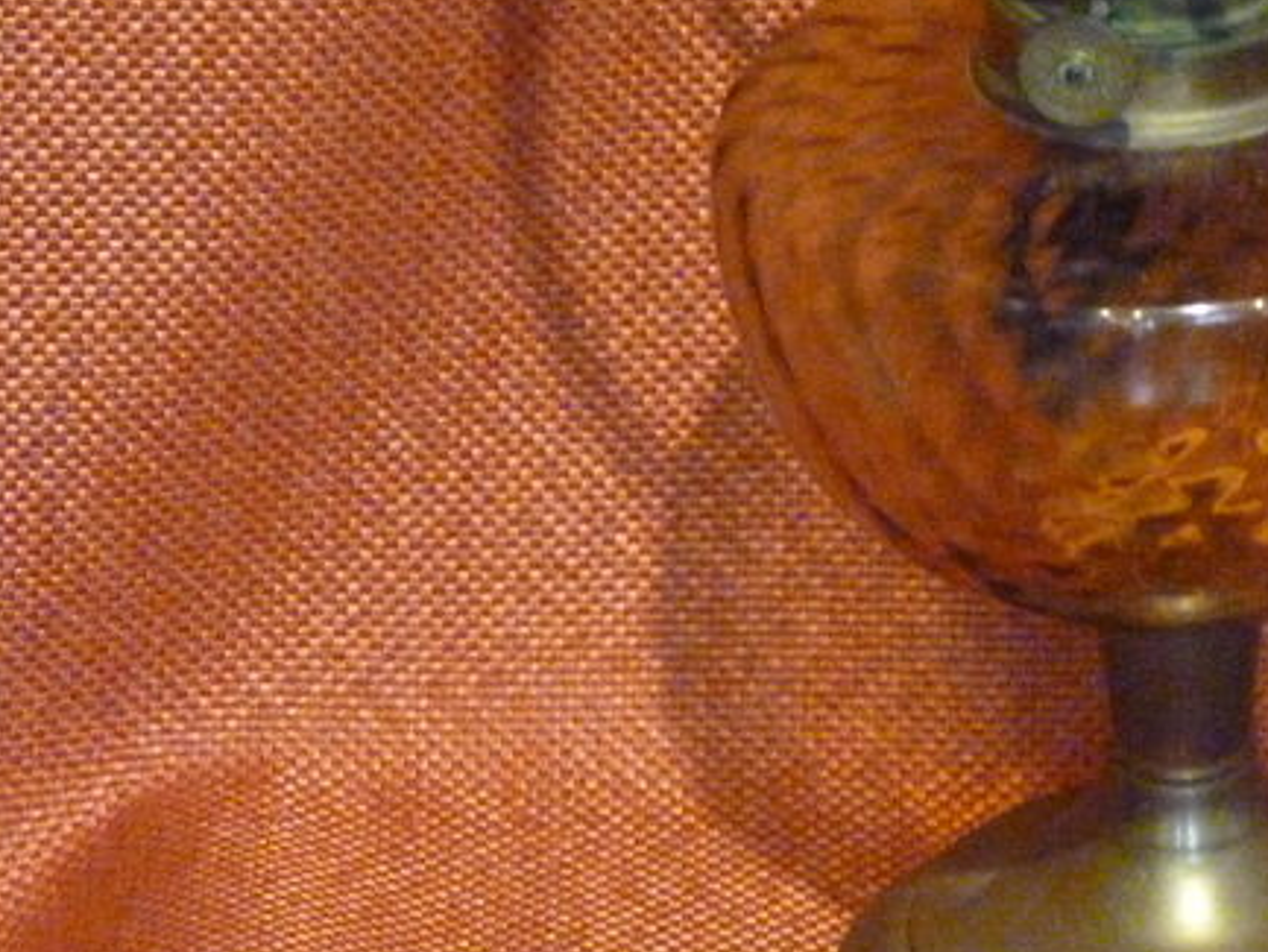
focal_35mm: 298
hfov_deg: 6.6
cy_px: 331
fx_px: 10919
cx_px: 1110
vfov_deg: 5.0
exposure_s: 1/10
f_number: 3.6
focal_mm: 23
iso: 1250
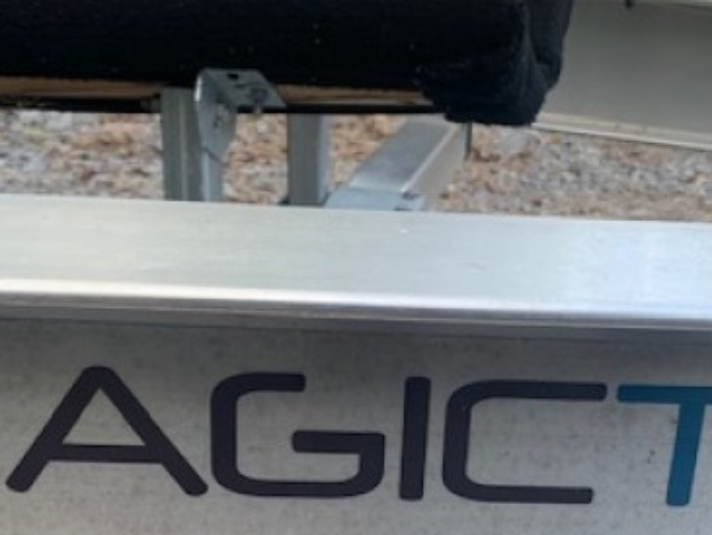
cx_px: 414
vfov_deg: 25.3
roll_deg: -3.3
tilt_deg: -28.3
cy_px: 416
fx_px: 1173
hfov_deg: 33.7
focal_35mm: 57
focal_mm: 4.25
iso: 25
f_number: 1.8
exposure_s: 1/128
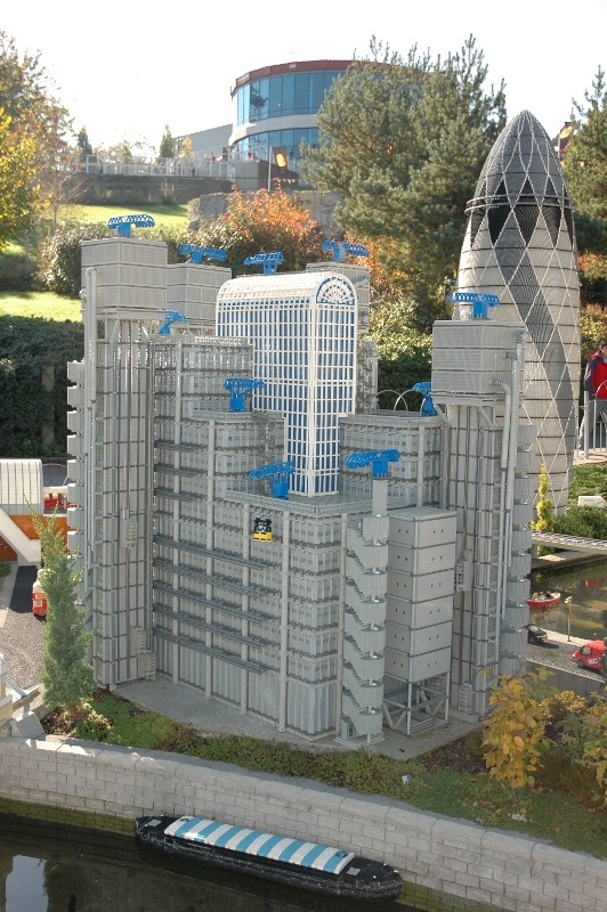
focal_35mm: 40
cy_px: 456
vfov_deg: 48.0
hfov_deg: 33.0
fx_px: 1026
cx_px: 304
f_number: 3.8
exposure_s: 1/320
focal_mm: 27
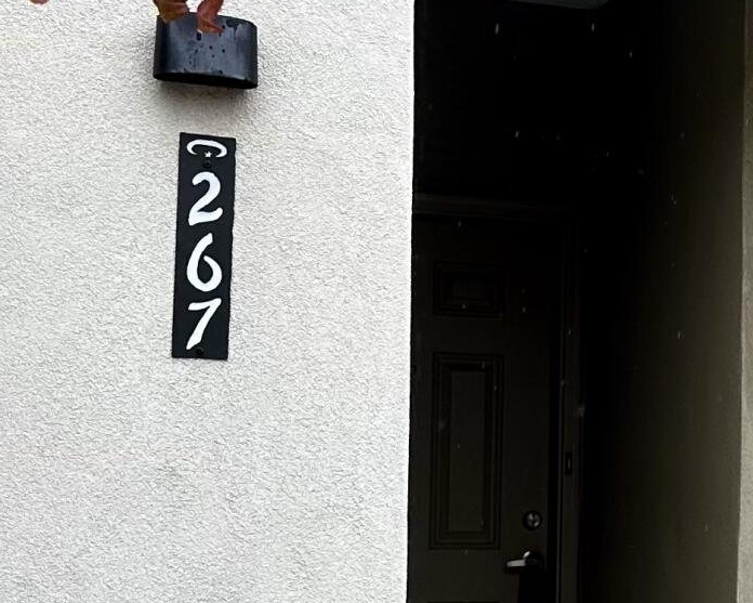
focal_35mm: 101
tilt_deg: +2.0
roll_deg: -0.8
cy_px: 431
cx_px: 1009
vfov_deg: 15.2
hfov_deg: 17.7
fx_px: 2251
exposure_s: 1/872
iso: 80
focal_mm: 6.86
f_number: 1.78
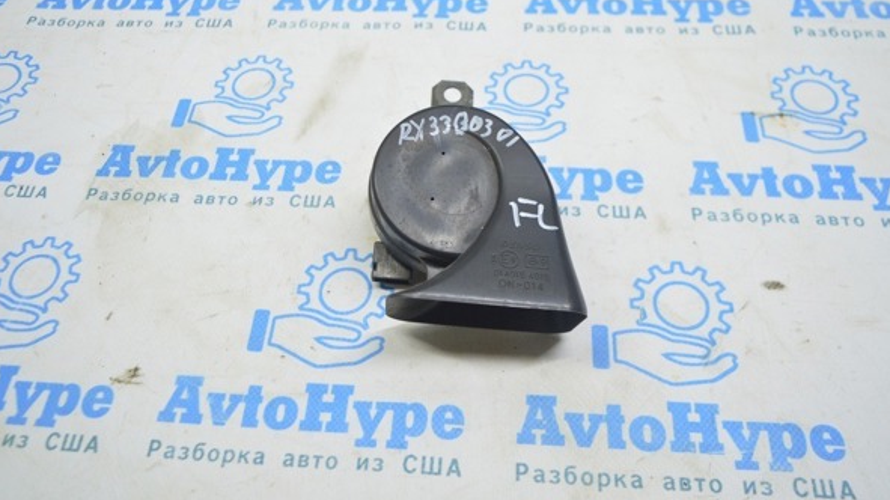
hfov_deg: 58.0
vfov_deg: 34.5
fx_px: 802
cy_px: 195
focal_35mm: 34
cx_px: 420
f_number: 3.5
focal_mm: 20
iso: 400
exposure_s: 1/40
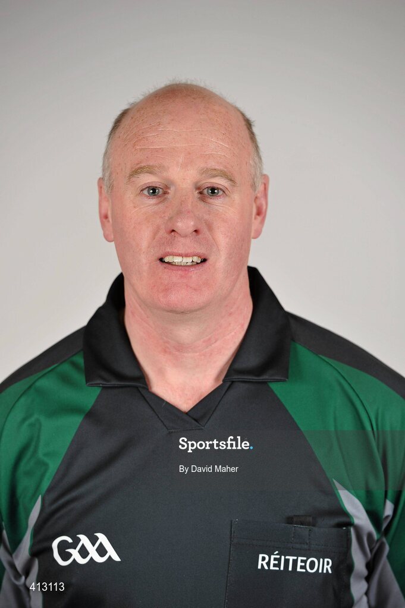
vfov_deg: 11.4
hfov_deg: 7.6
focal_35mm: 180
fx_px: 3040
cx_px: 202
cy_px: 304
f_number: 4
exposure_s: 1/125
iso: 400
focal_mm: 180
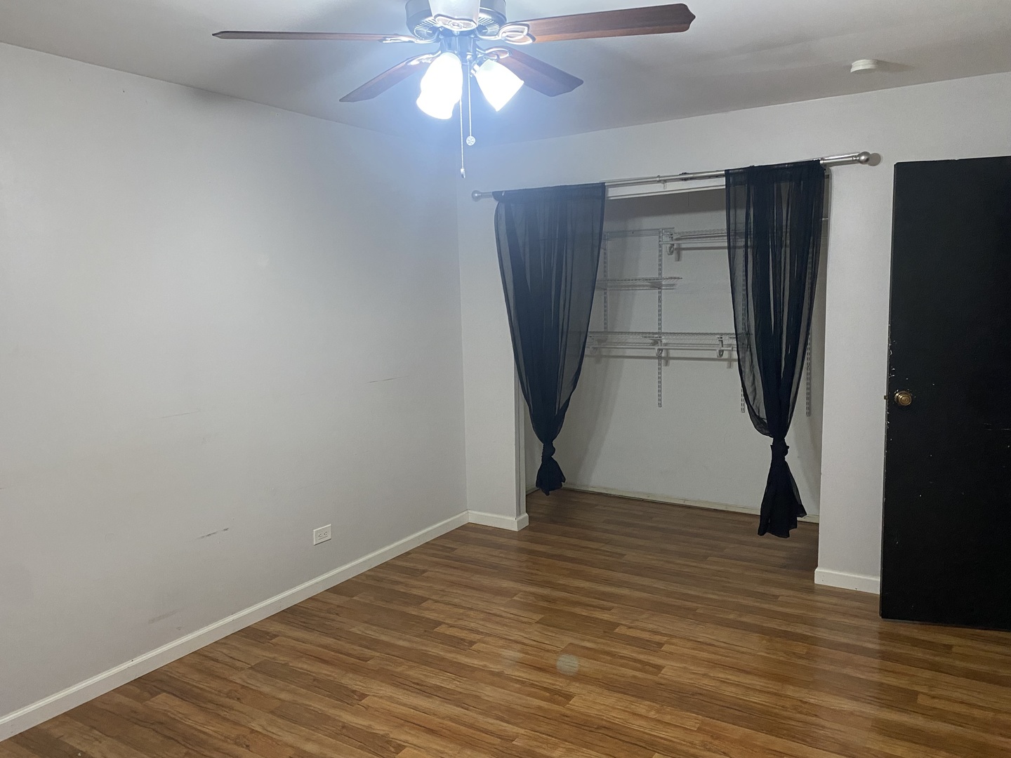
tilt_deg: -6.7
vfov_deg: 53.1
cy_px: 379
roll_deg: +1.9
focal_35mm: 26
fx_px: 759
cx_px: 506
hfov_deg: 67.3
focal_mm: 4.25
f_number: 1.8
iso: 400
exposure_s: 1/60
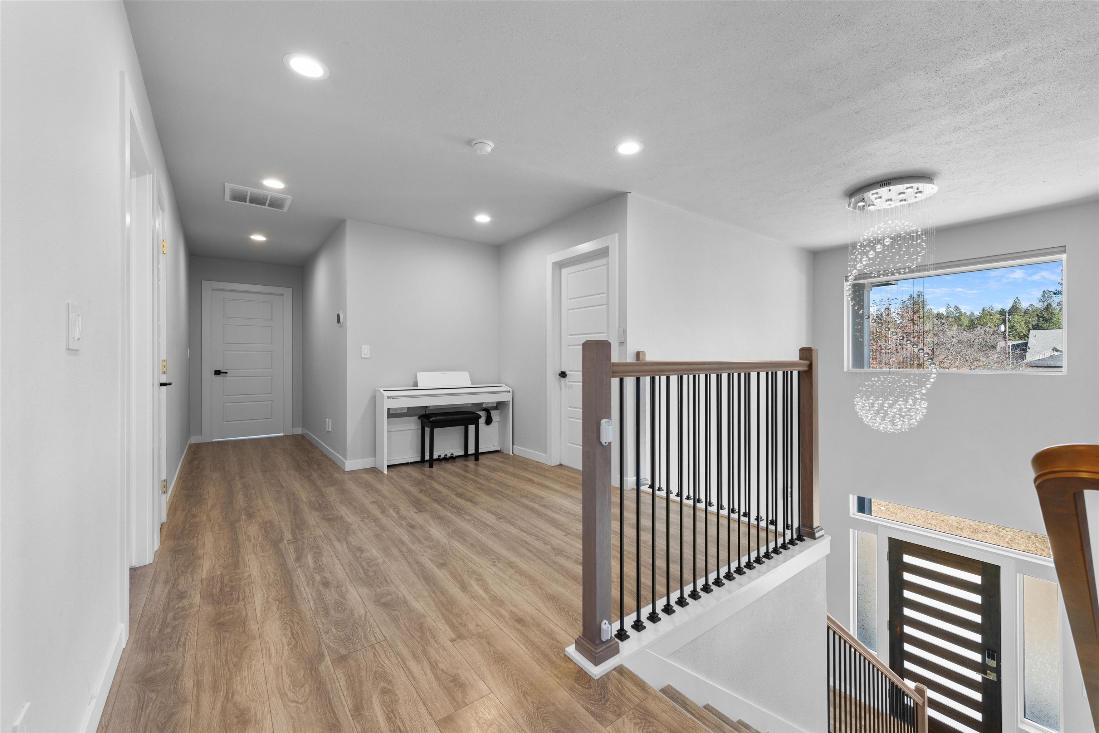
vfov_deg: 81.2
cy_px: 366
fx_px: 427
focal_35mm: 14
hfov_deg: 104.2
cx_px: 550
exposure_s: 1/15
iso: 320
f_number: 8
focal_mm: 14
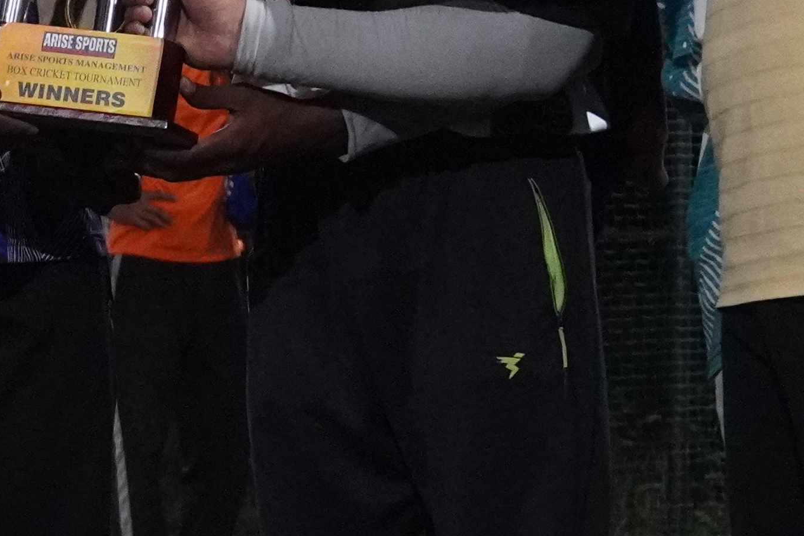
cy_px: 167
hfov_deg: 10.4
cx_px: -315
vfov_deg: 7.1
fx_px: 4292
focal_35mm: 192
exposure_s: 1/80
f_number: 4.5
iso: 5000
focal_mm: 29
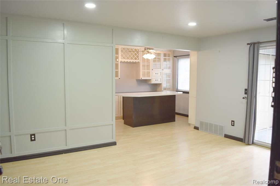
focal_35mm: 27
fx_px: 210
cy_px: 93
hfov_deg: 67.4
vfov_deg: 47.9
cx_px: 140
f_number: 4
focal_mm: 18
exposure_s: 1/60
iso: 400
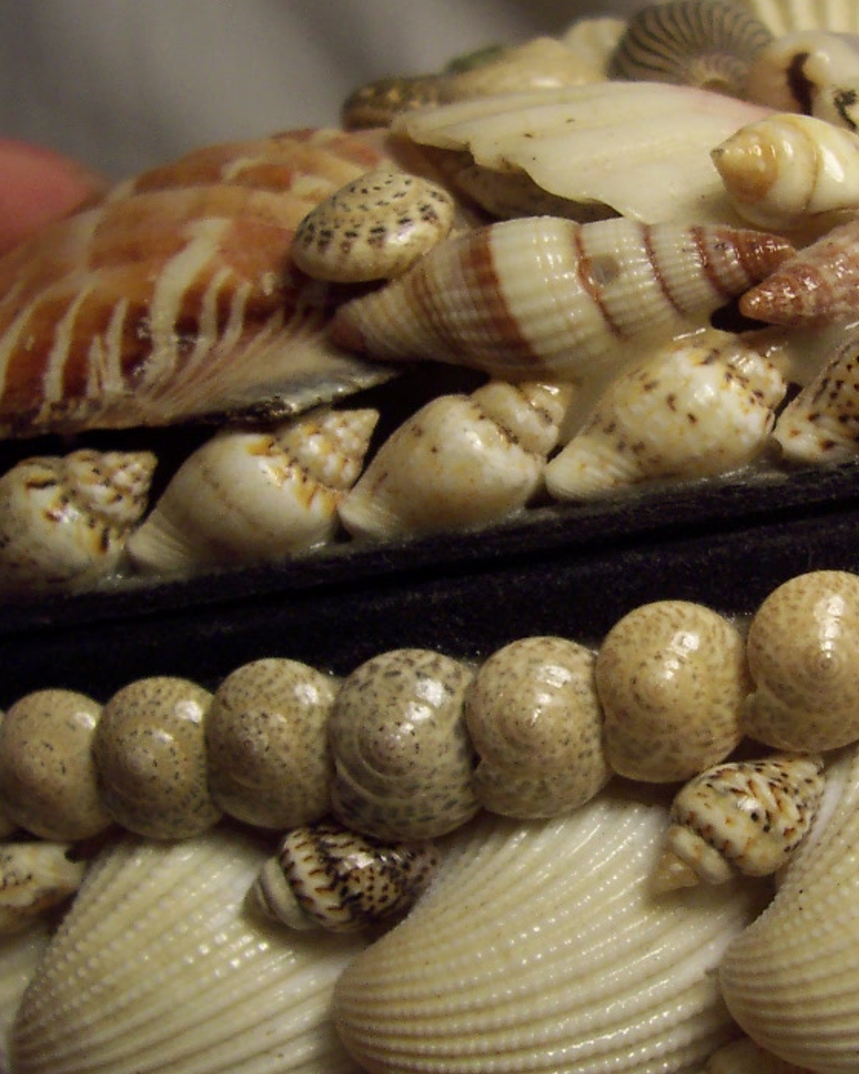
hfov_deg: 23.9
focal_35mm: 62
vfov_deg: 30.5
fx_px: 1971
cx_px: 765
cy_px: 575
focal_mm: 5.6
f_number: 2.8
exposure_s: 1/500
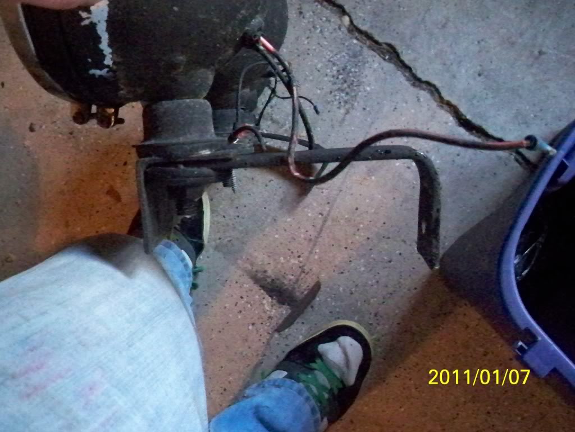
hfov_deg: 52.6
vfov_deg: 40.7
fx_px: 581
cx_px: 288
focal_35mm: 35
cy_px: 216
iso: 3200
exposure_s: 1/60
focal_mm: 6.3
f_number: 3.1
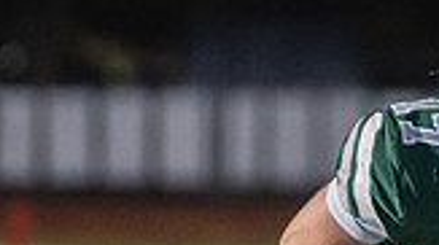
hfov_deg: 1.9
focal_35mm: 1157
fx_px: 13444
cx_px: 561
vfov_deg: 1.0
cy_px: 86
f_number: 2.8
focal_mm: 200
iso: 3200
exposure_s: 1/1000
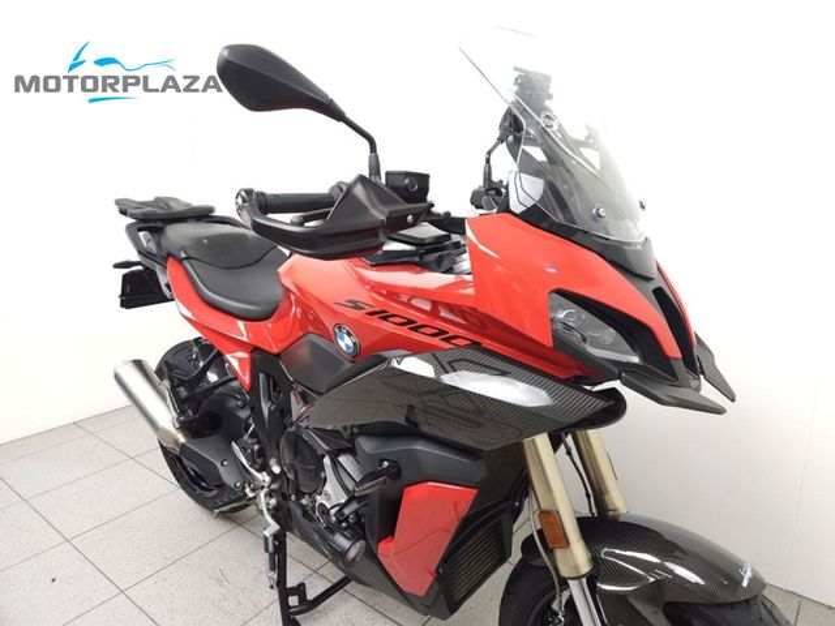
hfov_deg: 73.9
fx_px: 555
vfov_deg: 58.9
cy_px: 313
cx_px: 418
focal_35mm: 23
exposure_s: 1/33
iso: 125
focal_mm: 5.4
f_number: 1.8
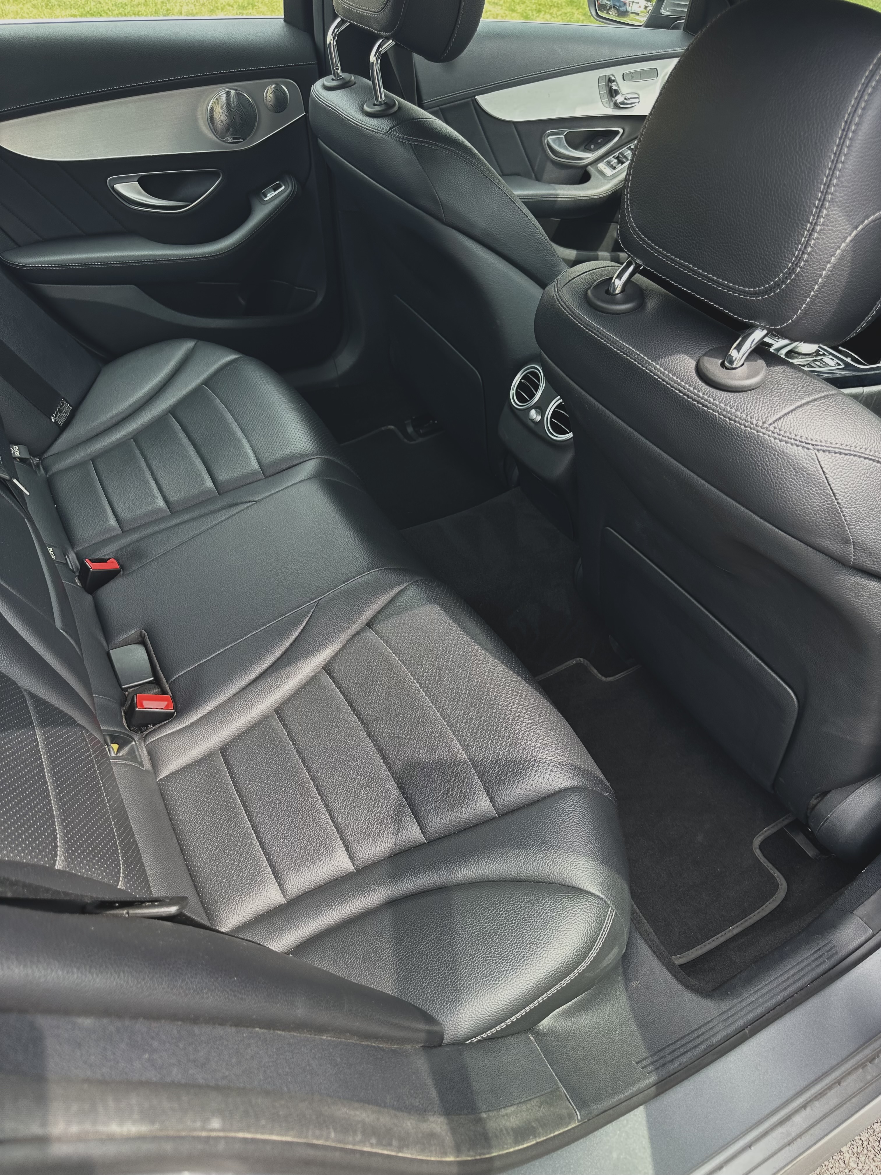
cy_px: 588
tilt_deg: -41.9
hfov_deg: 56.8
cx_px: 440
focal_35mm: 24
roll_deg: -5.2
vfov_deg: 71.6
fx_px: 814
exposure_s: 1/198
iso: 64
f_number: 1.78
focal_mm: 6.86
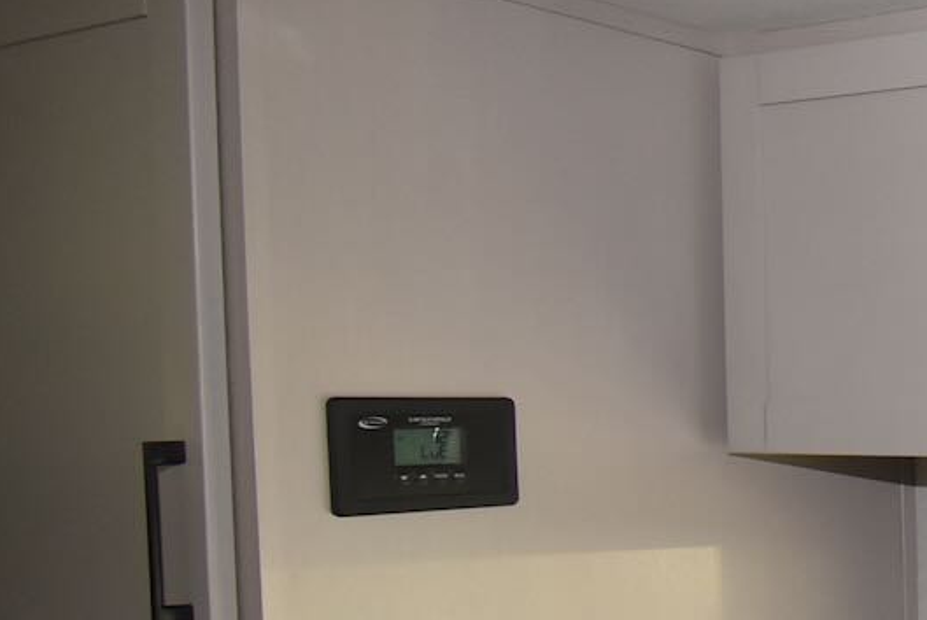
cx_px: 1430
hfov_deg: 26.5
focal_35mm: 51
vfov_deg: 26.1
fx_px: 1315
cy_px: 483
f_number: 5
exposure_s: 1/100
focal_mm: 10
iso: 800
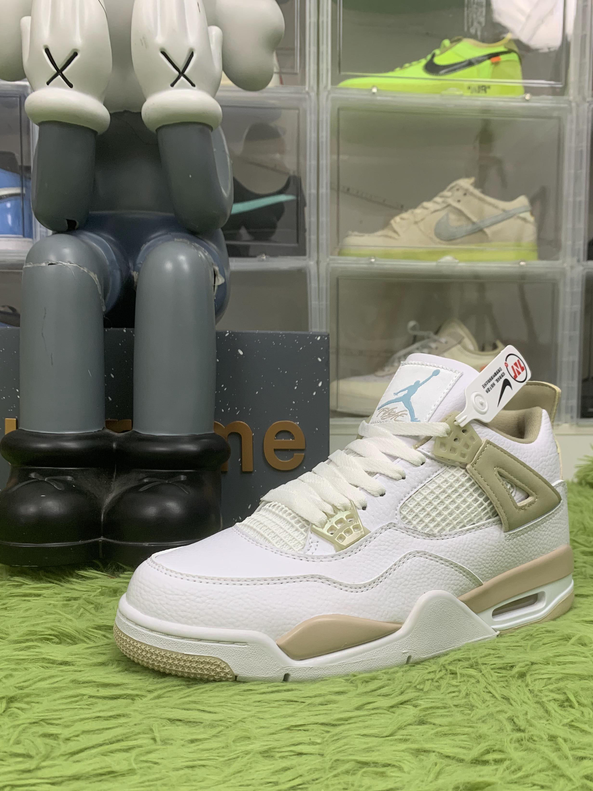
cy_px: 464
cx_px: 330
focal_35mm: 32
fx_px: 731
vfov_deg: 56.5
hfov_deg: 44.1
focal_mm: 4.25
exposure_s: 1/75
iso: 100
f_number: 1.8
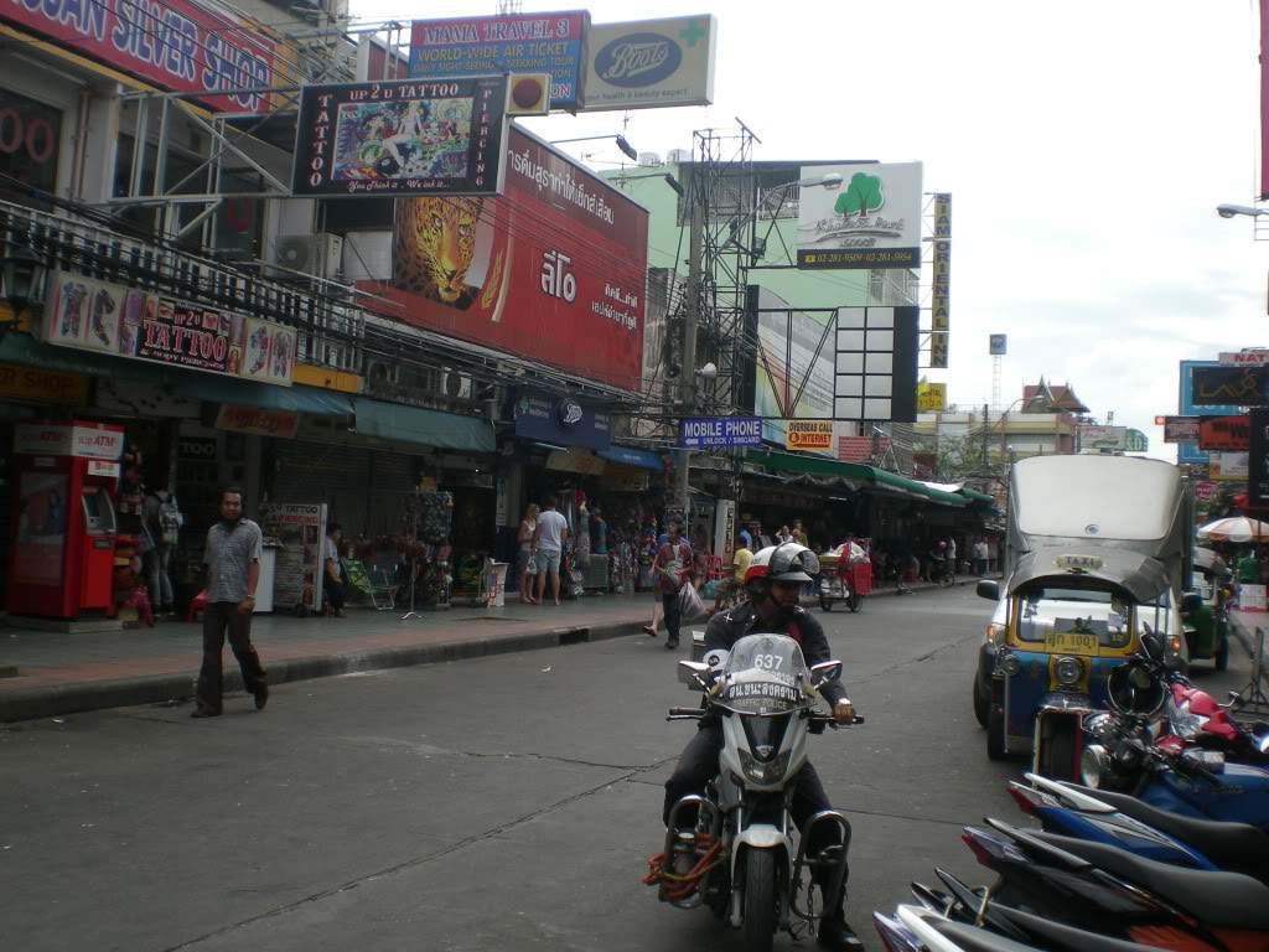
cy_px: 476
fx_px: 1393
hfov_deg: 49.0
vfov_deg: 37.7
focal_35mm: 38
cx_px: 634
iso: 50
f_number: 4.6
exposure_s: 1/243
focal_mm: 6.3
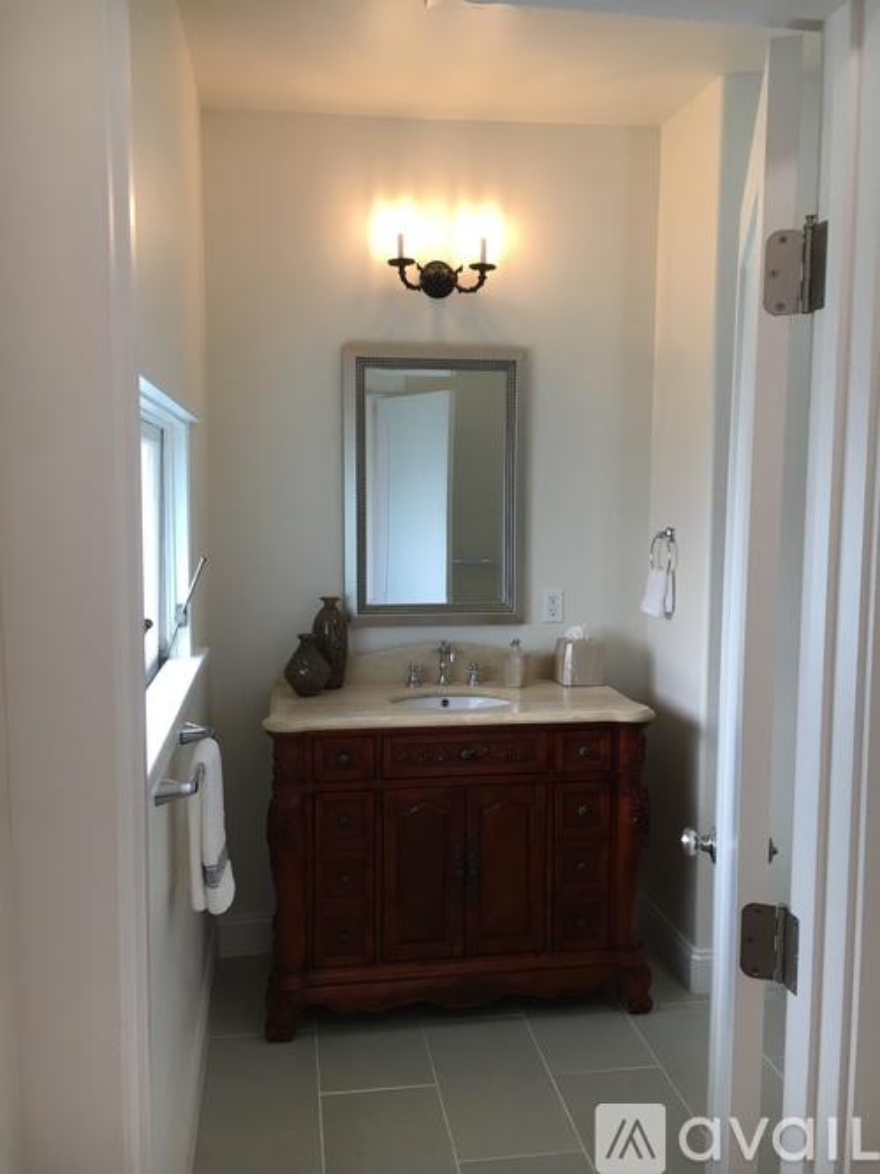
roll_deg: -1.4
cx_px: 440
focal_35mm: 29
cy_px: 587
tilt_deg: -5.1
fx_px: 983
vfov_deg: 61.7
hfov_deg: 48.2
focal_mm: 4.15
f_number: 2.2
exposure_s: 1/30
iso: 25
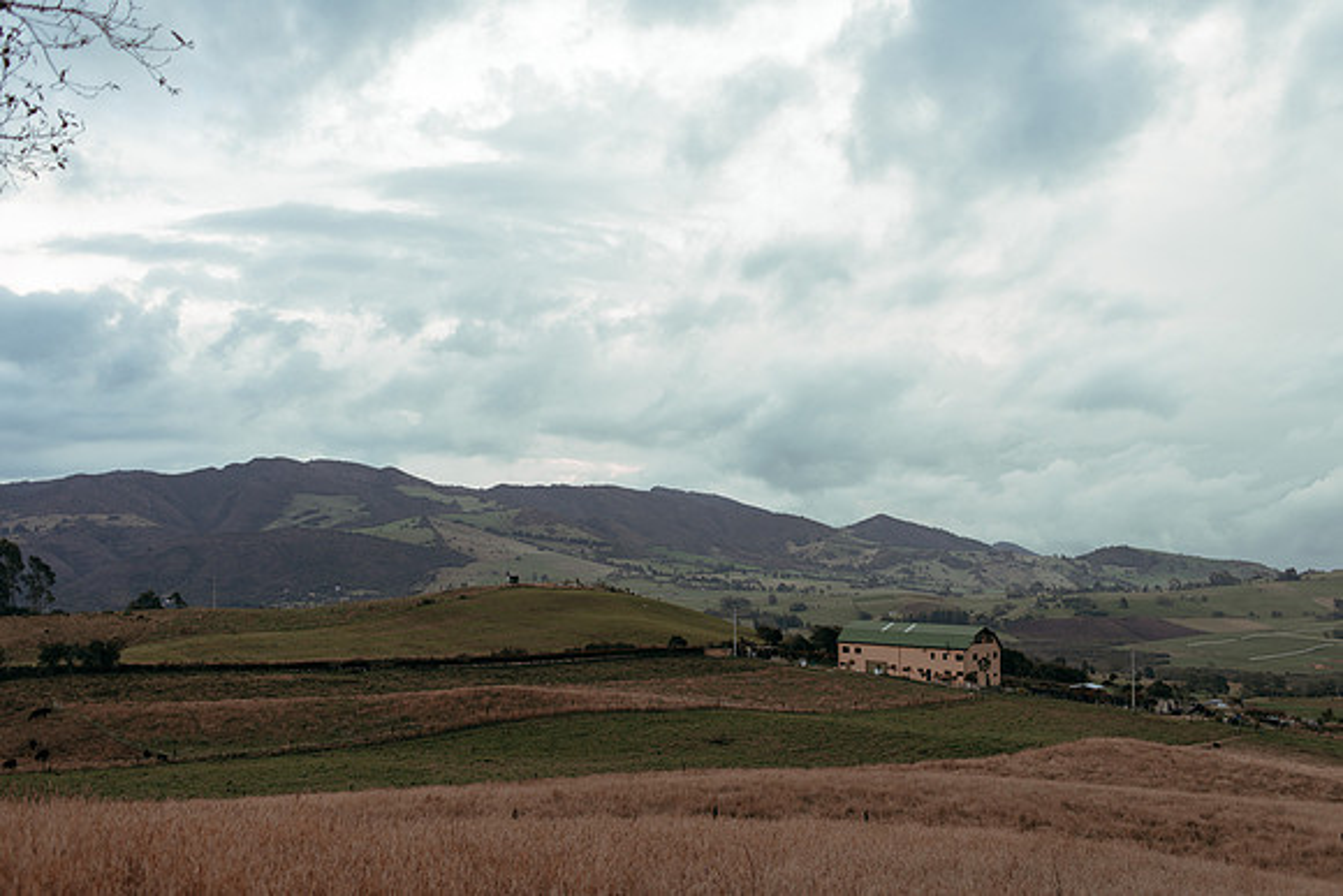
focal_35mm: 35
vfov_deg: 37.9
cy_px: 448
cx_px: 672
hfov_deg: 54.4
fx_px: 1306
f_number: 3.2
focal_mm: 35
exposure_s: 1/200
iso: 125
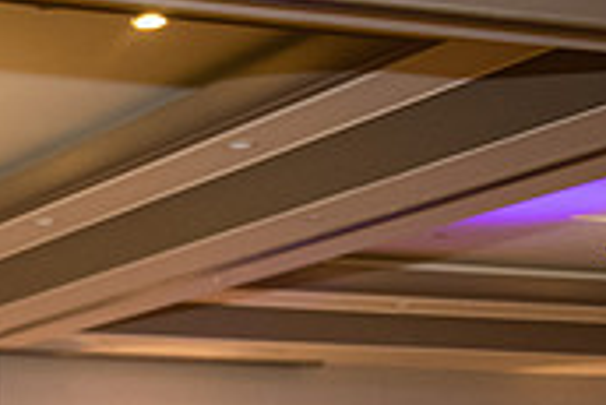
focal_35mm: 128
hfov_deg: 14.9
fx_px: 2156
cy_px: 615
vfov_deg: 10.4
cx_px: -278
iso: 1600
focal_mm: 38
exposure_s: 1/125
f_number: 2.8
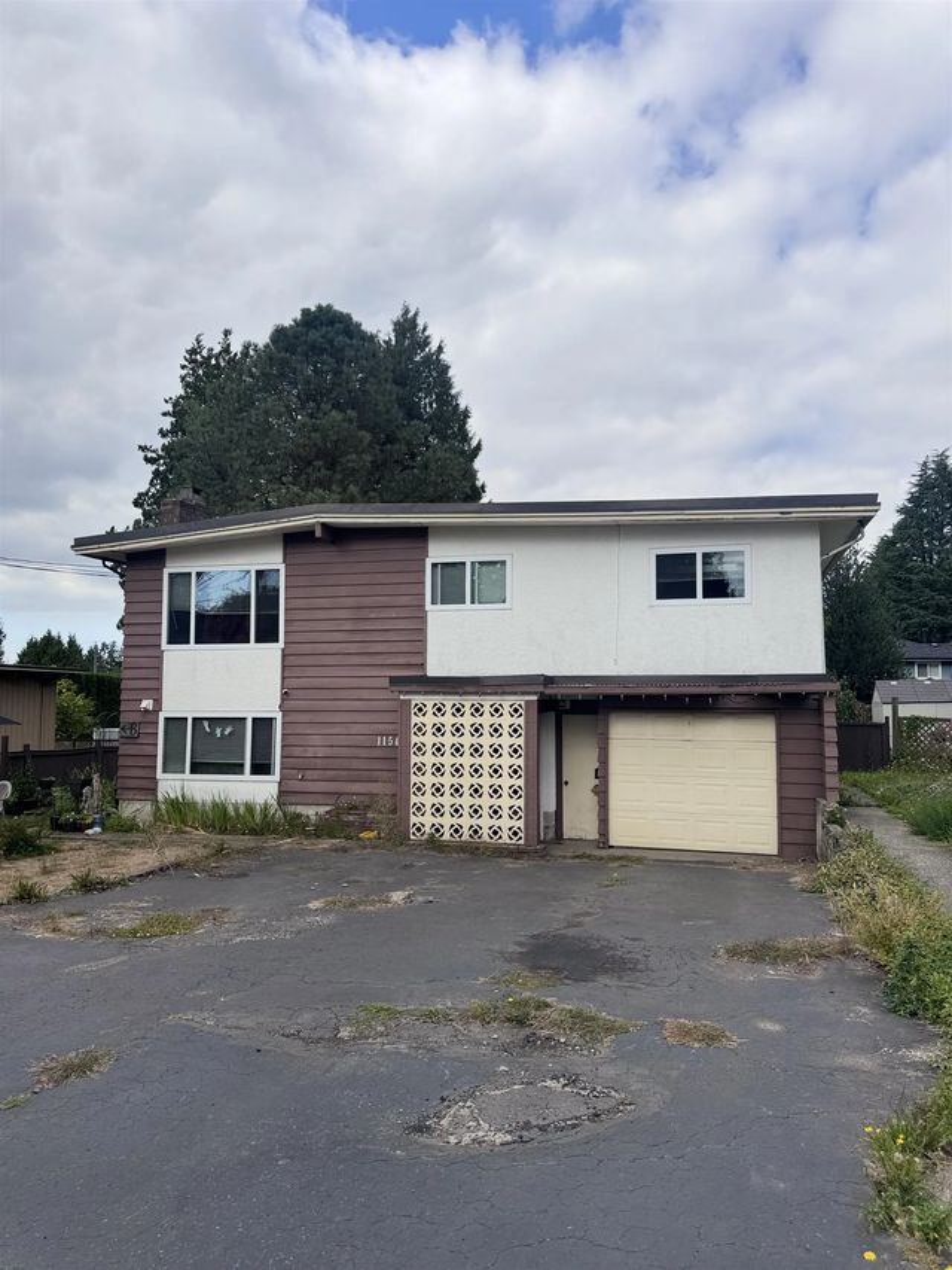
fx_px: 880
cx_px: 476
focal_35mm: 24
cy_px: 635
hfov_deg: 56.8
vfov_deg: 71.6
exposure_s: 1/4608
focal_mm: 6.76
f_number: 1.78
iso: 80
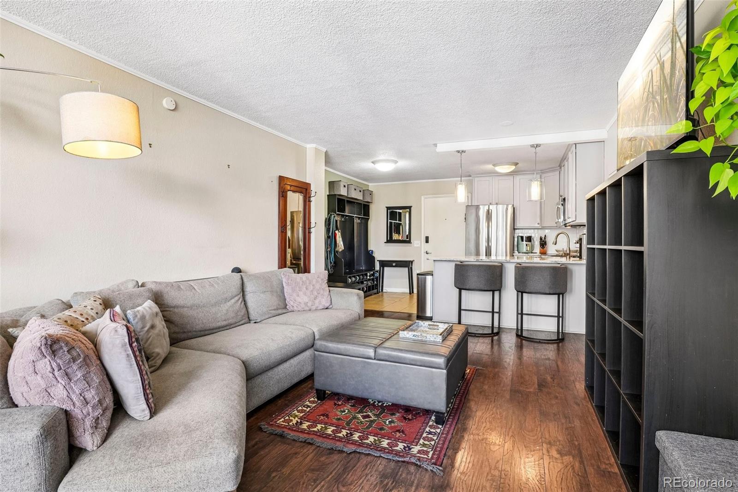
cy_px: 246
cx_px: 369
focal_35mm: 16
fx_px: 338
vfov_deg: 72.0
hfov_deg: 95.0
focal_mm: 11
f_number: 8
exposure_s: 1/15
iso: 500
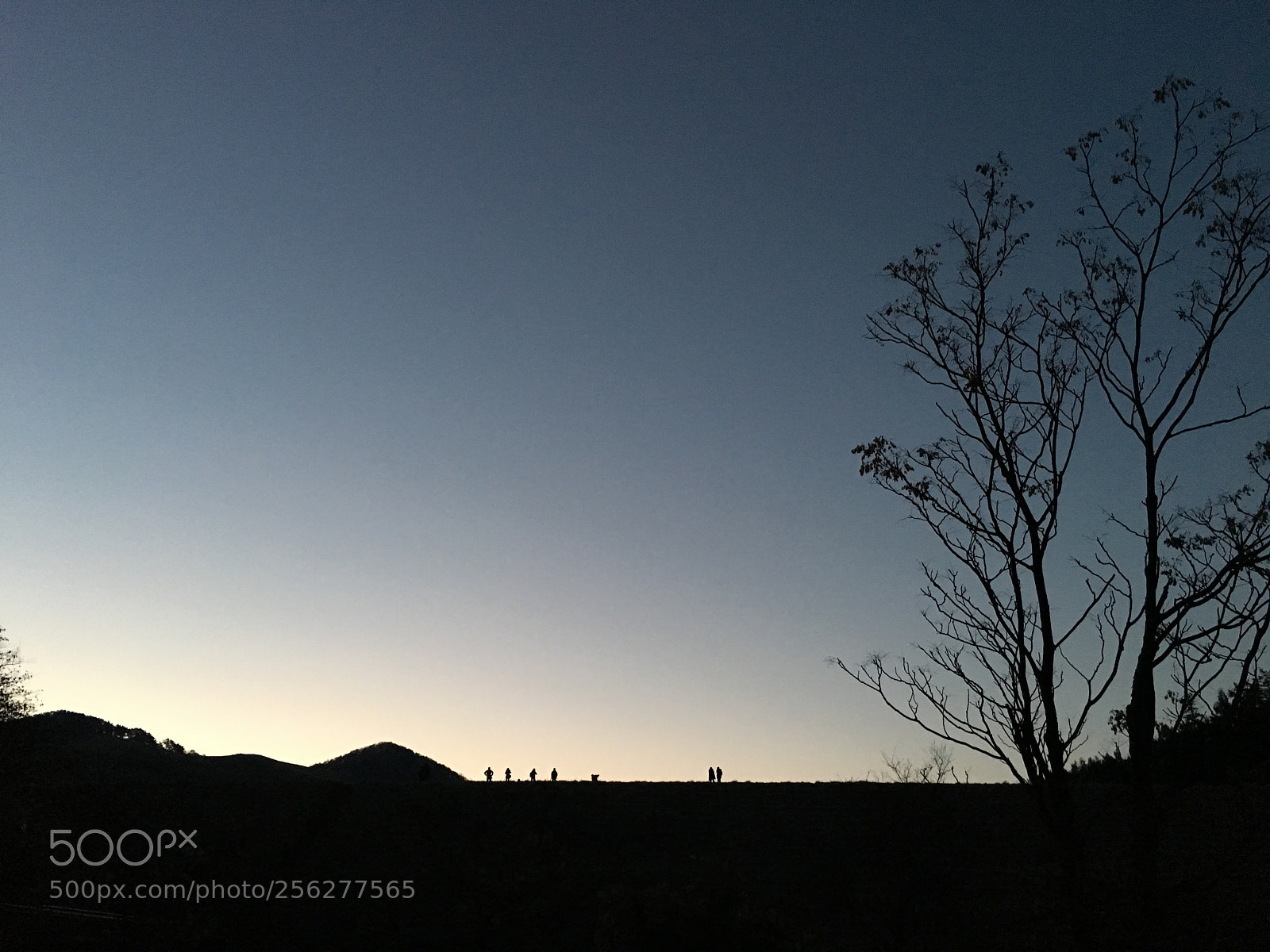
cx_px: 635
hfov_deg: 61.7
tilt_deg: +26.3
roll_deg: -0.1
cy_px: 476
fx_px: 1064
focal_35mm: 29
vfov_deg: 48.2
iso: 400
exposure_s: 1/15
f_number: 2.2
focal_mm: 4.15
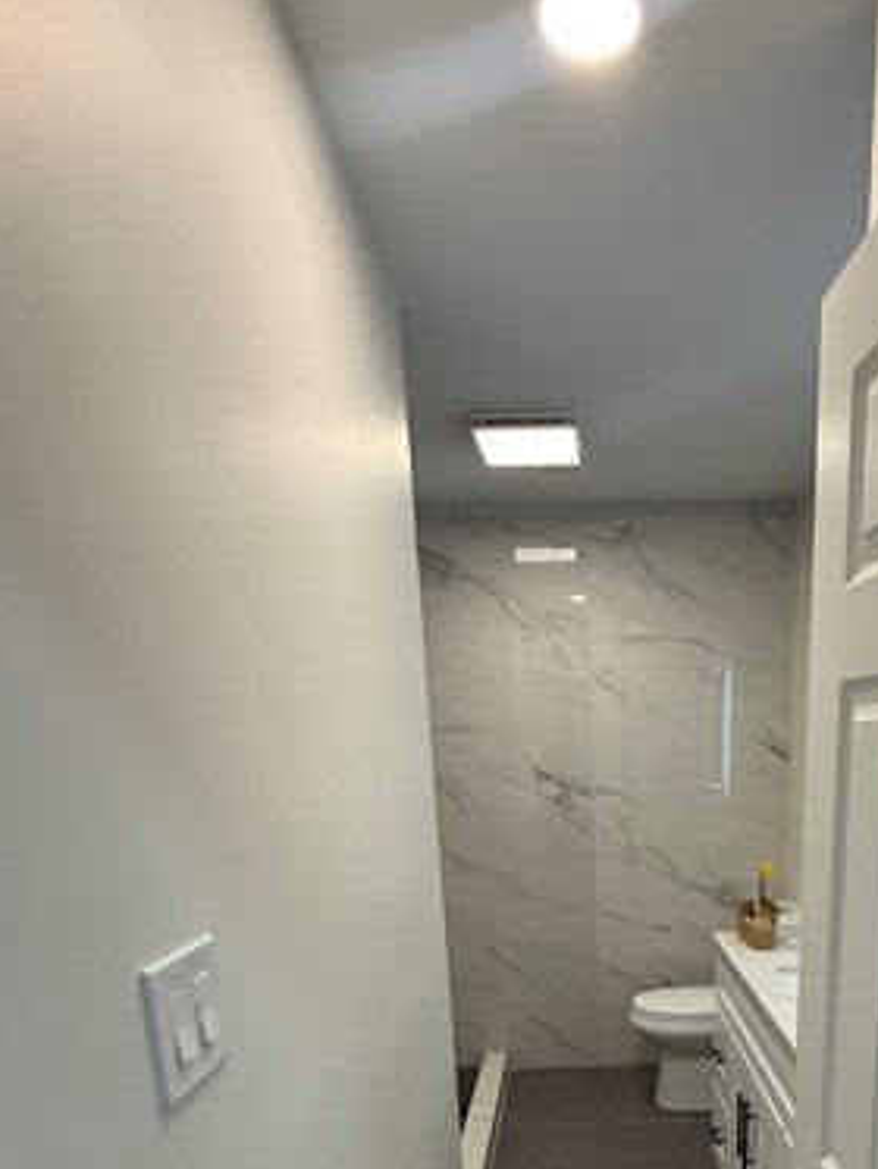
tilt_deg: -14.4
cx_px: 621
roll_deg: +1.2
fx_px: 811
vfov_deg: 64.8
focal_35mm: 24
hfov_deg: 55.0
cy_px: 946
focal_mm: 2.22
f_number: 2.2
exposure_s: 1/120
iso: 160
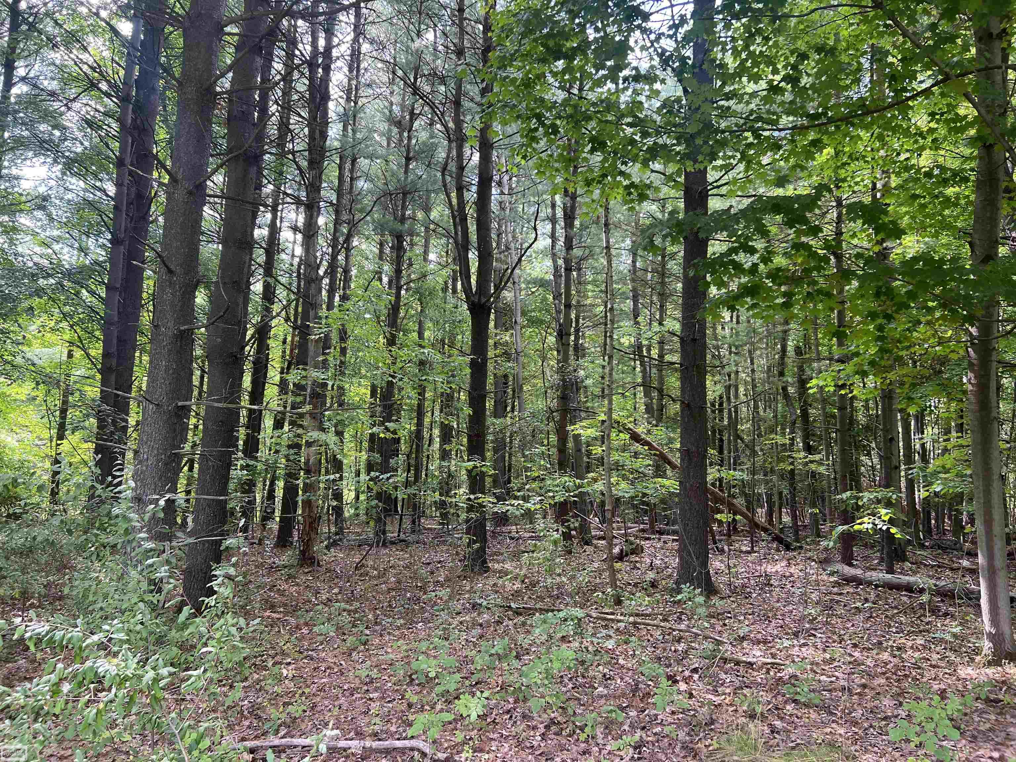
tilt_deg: +7.9
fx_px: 763
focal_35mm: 26
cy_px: 381
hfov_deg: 67.3
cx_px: 508
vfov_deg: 53.1
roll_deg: -2.3
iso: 64
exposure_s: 1/121
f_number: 1.5
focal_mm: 5.7
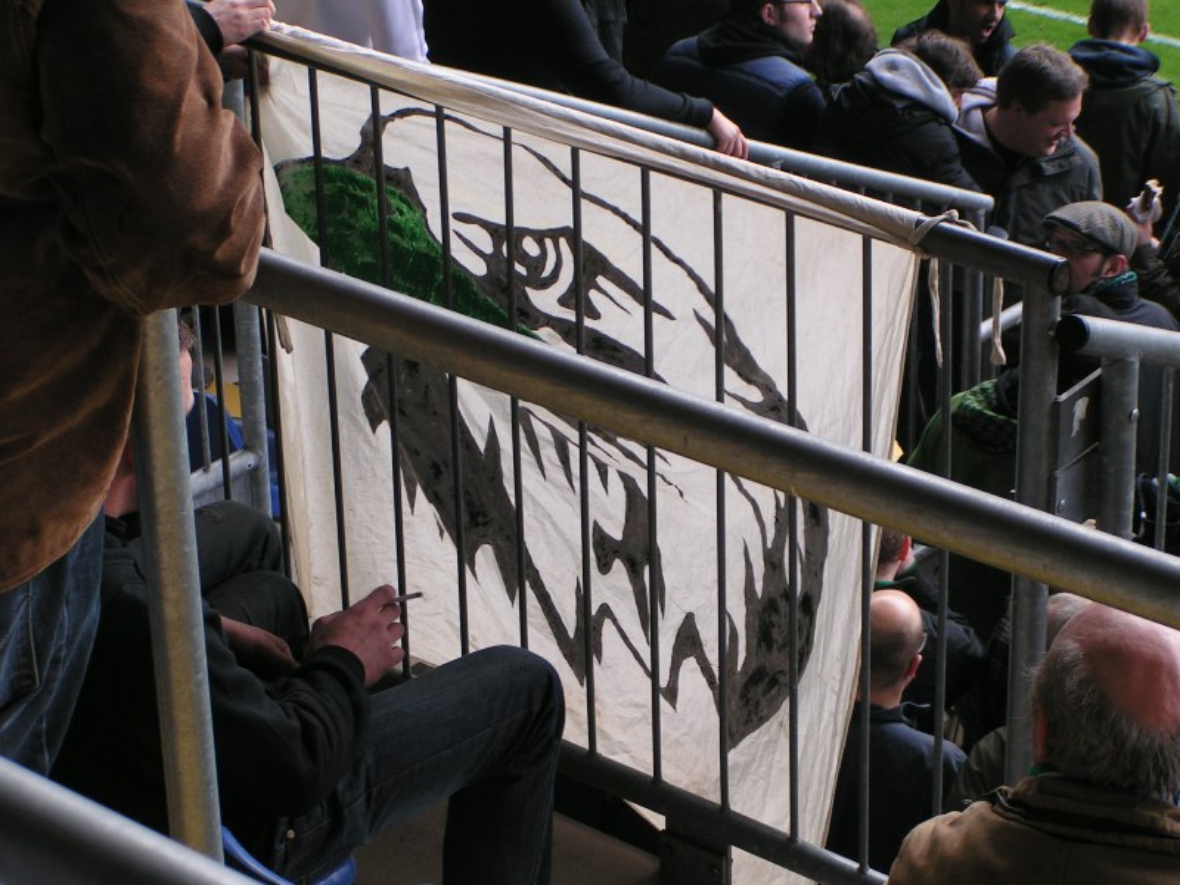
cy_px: 442
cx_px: 590
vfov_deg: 14.2
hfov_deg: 18.9
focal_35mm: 104
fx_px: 3545
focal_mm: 15.9
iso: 50
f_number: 4.5
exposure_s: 1/100
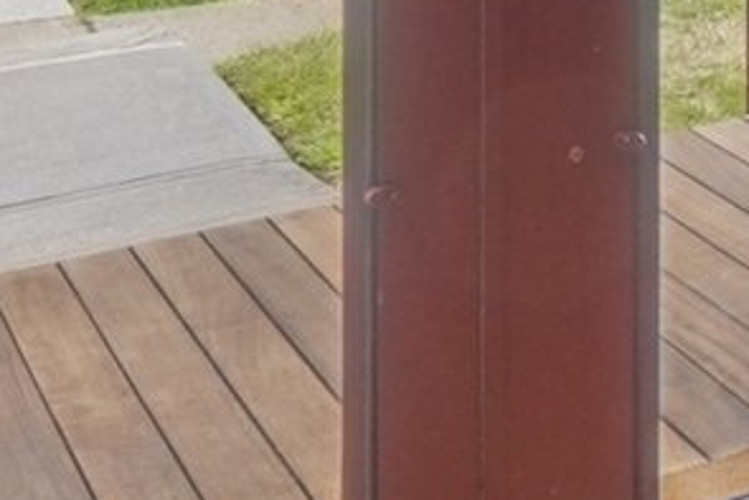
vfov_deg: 10.8
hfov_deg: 15.6
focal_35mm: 104
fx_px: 2165
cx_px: 1501
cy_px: -778
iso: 640
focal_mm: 10
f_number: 8
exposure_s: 1/60
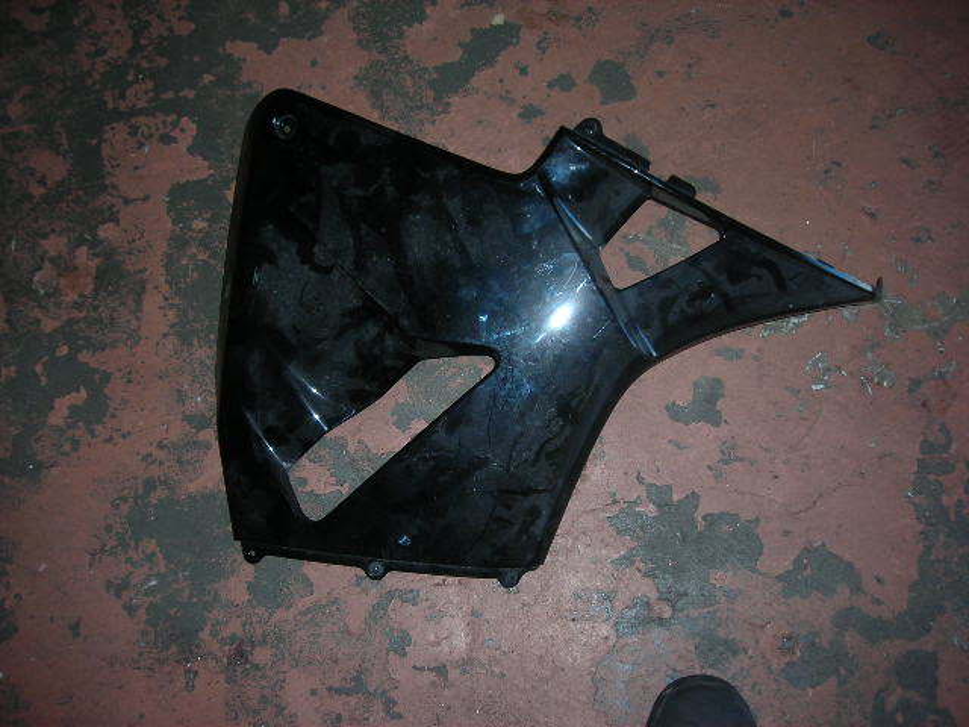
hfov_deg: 49.0
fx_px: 1064
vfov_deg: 37.7
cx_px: 484
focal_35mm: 38
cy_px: 364
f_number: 3.2
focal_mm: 6.3
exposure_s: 1/60.1
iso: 52
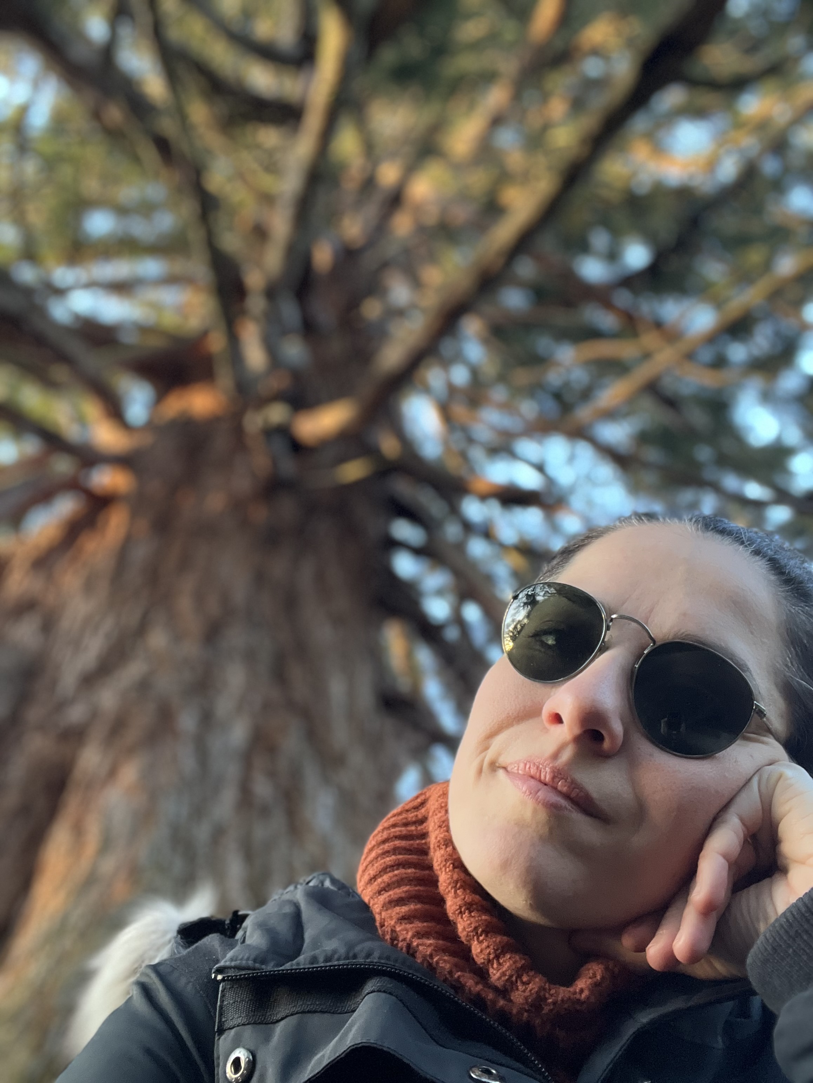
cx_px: 406
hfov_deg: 46.8
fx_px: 939
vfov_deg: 60.0
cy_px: 542
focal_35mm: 30
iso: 250
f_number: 2.2
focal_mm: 2.71
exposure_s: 1/60
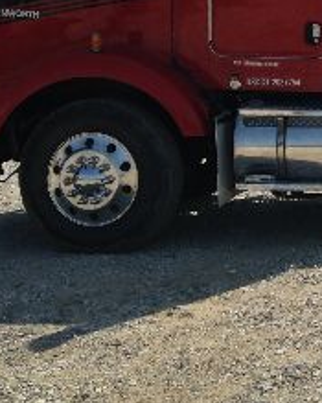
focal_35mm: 94
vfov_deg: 20.1
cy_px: 53
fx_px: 1121
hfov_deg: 15.1
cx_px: 484
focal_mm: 4.12
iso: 50
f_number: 2.4
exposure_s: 1/2169
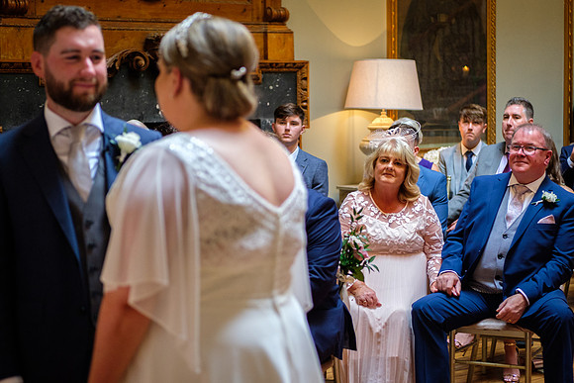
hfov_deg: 25.1
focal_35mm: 81
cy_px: 195
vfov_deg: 16.9
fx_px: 1292
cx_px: 302
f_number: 2
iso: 2500
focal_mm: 50
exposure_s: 1/160
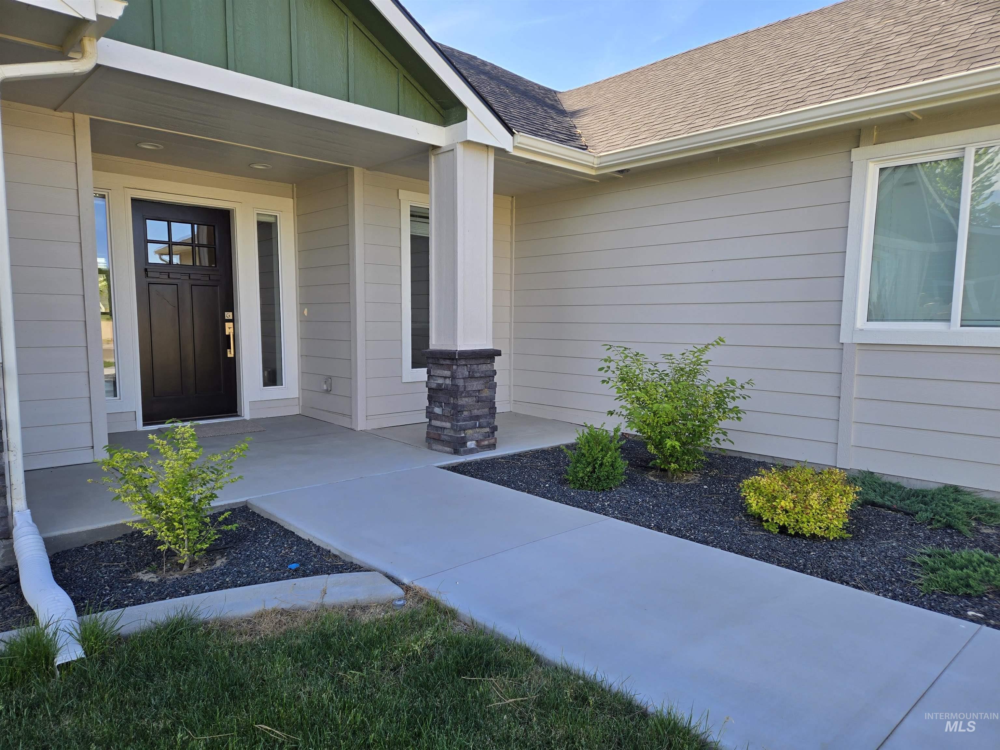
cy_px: 375
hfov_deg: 73.9
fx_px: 664
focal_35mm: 23
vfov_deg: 58.9
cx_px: 500
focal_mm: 5.4
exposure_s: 1/533
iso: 25
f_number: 1.8
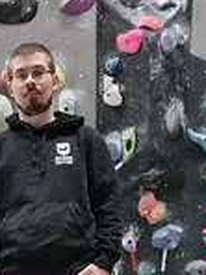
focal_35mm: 81
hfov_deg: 18.0
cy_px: 349
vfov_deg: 21.9
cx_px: 28
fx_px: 643
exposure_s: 1/33
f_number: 2.2
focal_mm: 3.3
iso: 500
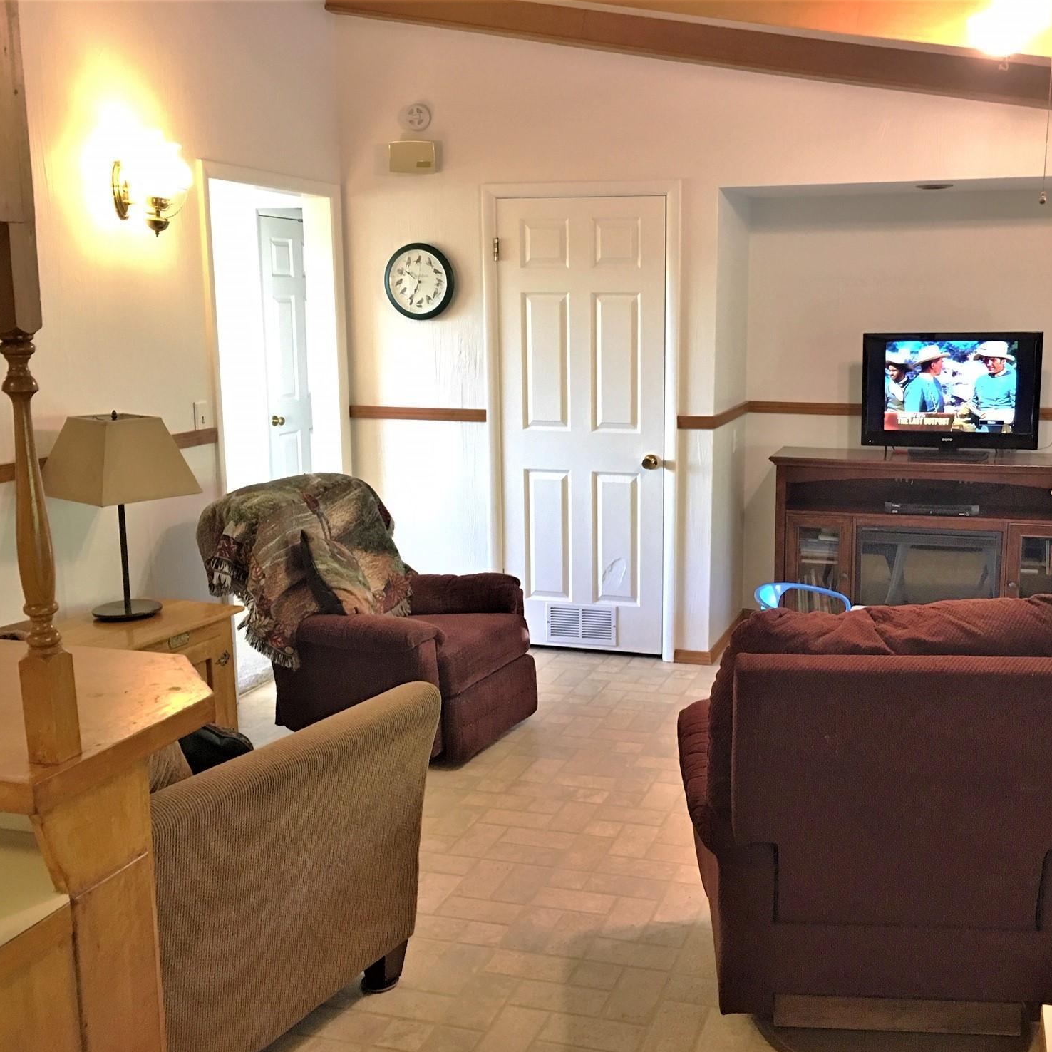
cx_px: 645
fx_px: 1203
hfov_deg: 46.9
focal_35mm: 35
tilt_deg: -8.5
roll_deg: -0.4
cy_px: 536
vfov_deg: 47.2
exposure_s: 1/15
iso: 80
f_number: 2.2
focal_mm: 4.15
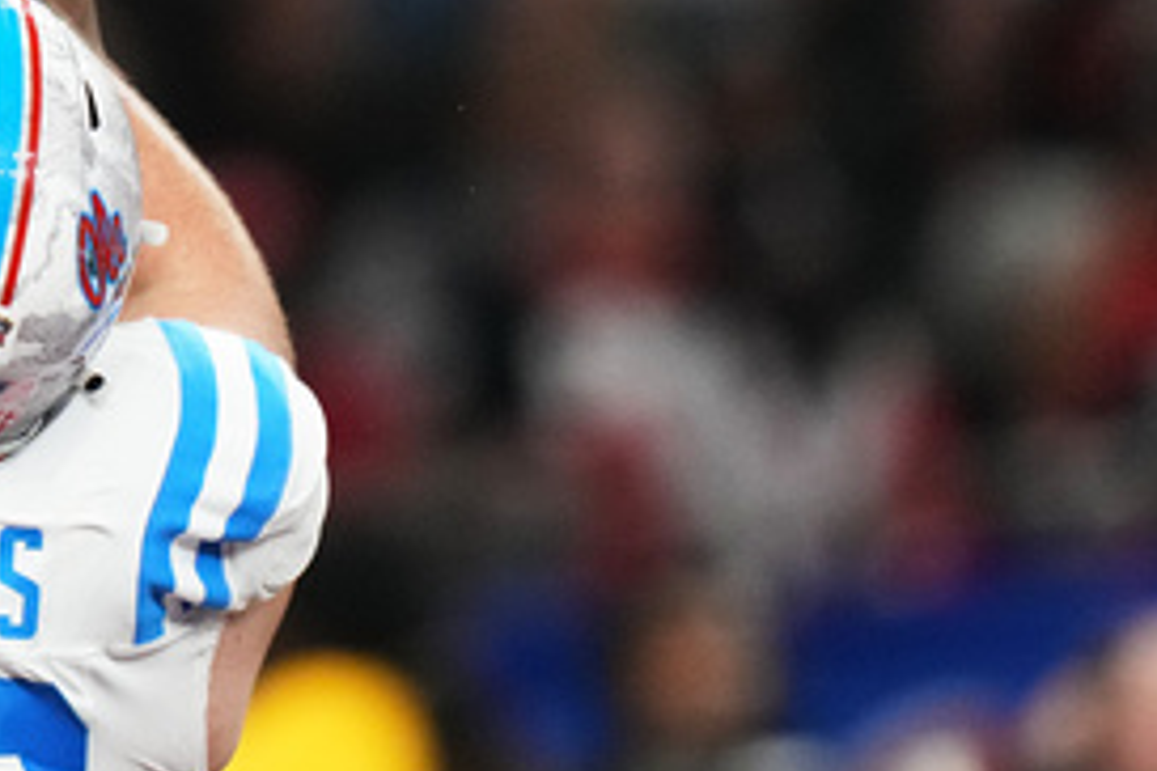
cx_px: -85
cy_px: -95
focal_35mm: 1501
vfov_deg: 0.9
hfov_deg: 1.4
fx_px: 48237
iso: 5000
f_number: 2.8
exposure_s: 1/3200
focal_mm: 400
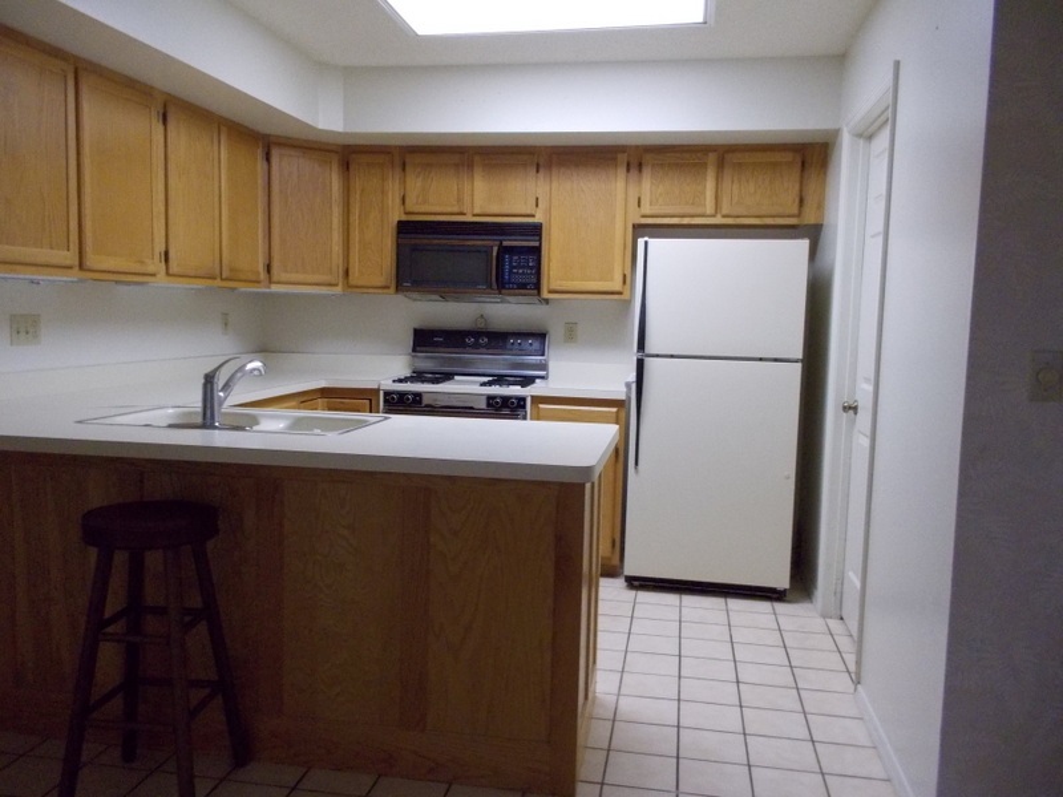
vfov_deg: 48.2
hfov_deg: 61.7
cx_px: 532
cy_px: 398
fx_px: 891
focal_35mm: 29
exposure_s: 1/30
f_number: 3.3
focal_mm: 4.1
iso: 400
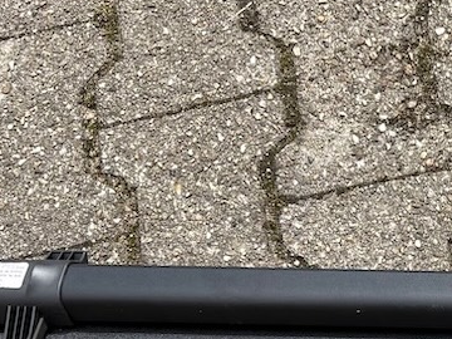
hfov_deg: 16.9
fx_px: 1332
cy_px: 409
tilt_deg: -76.0
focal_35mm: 102
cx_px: 740
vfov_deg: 14.1
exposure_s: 1/1287
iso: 50
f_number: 1.6
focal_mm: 5.96
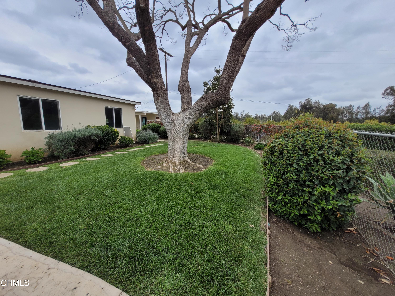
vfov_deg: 89.9
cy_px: 148
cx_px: 198
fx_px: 148
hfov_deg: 106.2
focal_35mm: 13
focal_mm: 1.74
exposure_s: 1/1391
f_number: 2.2
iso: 40
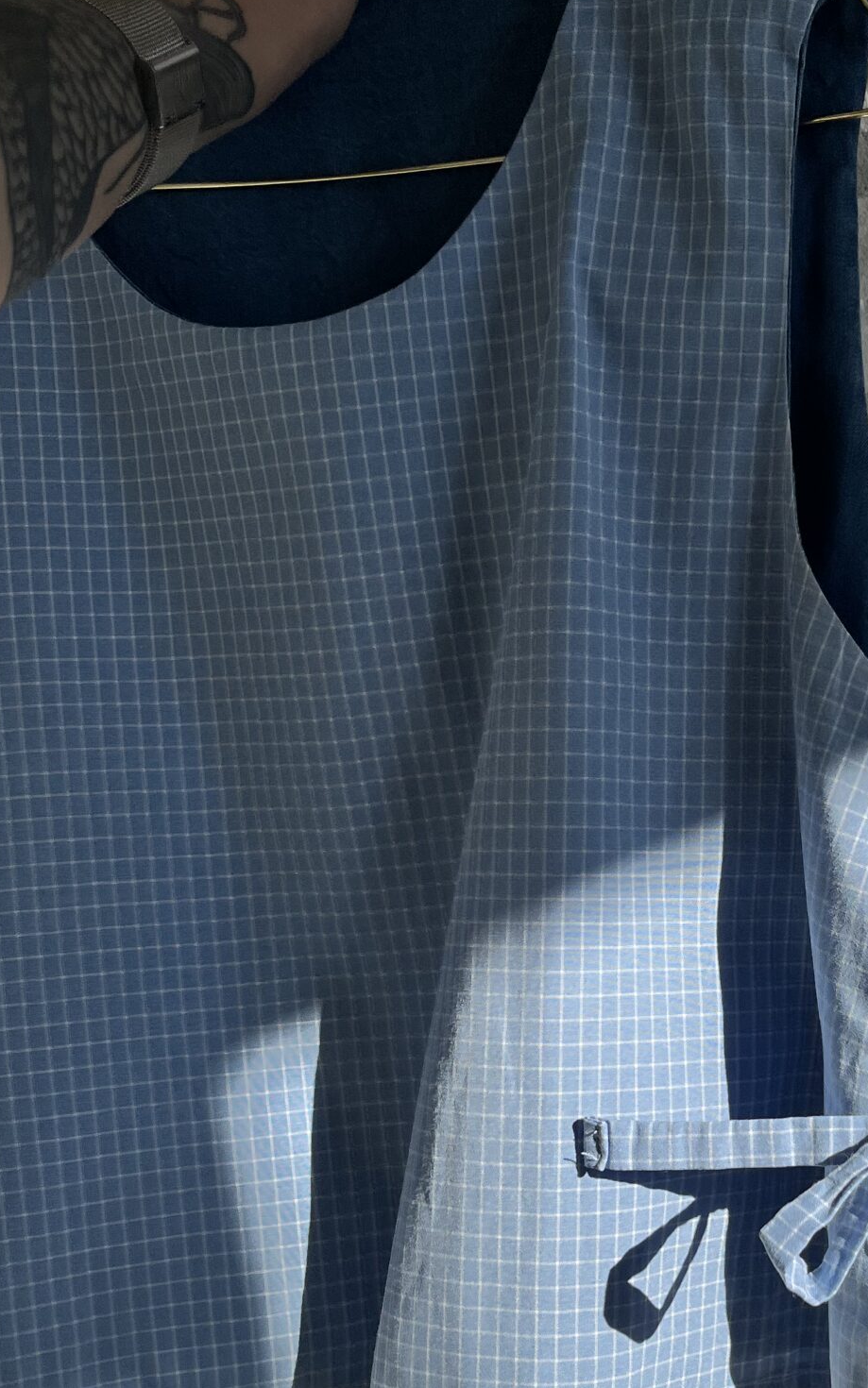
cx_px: 776
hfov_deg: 26.0
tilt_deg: -4.5
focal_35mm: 48
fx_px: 1816
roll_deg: +5.4
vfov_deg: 41.5
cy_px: 878
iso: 50
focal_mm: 5.1
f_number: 1.6
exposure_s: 1/3215
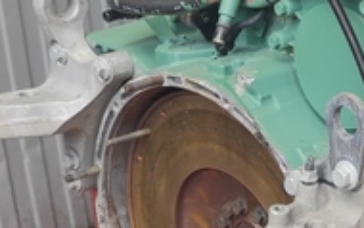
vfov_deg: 14.7
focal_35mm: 89
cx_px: 441
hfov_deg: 21.6
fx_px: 883
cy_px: 122
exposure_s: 1/100
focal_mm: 5.43
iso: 116
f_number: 1.89
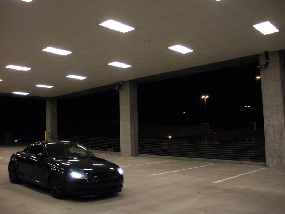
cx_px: 142
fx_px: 296
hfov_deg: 51.4
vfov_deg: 39.7
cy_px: 107
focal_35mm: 36
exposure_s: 1/56.2
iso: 400
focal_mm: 6.3
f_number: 3.5
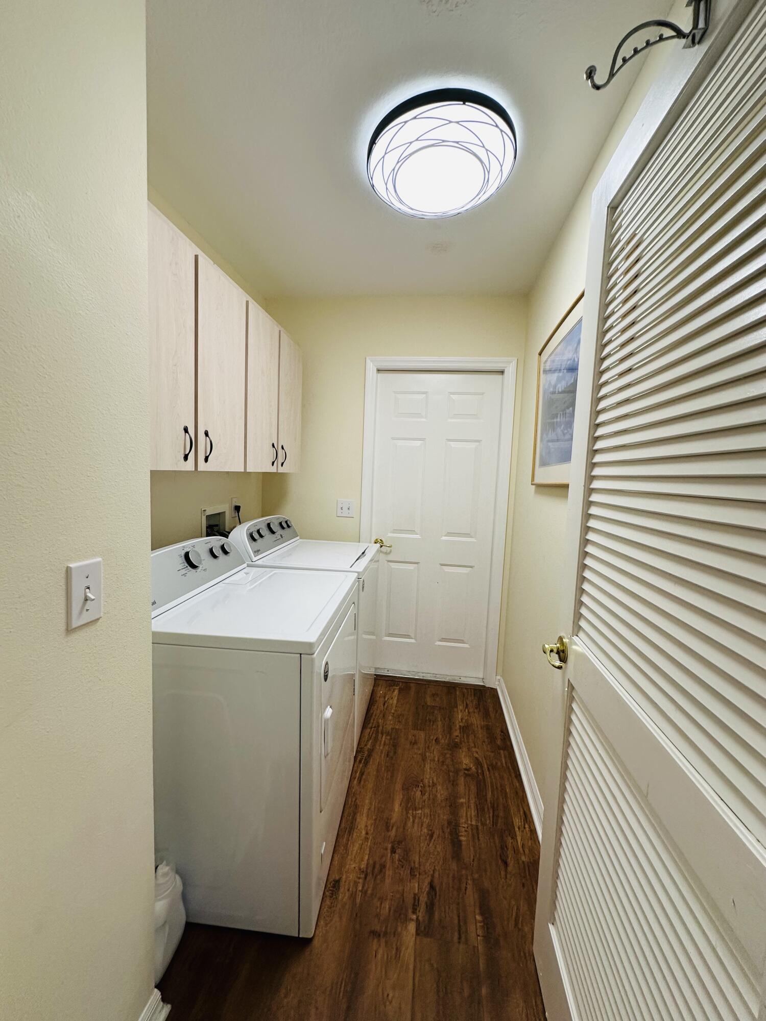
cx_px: 383
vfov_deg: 102.1
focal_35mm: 14
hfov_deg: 85.7
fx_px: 413
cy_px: 510
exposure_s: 1/120
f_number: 2.2
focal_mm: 2.22
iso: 160
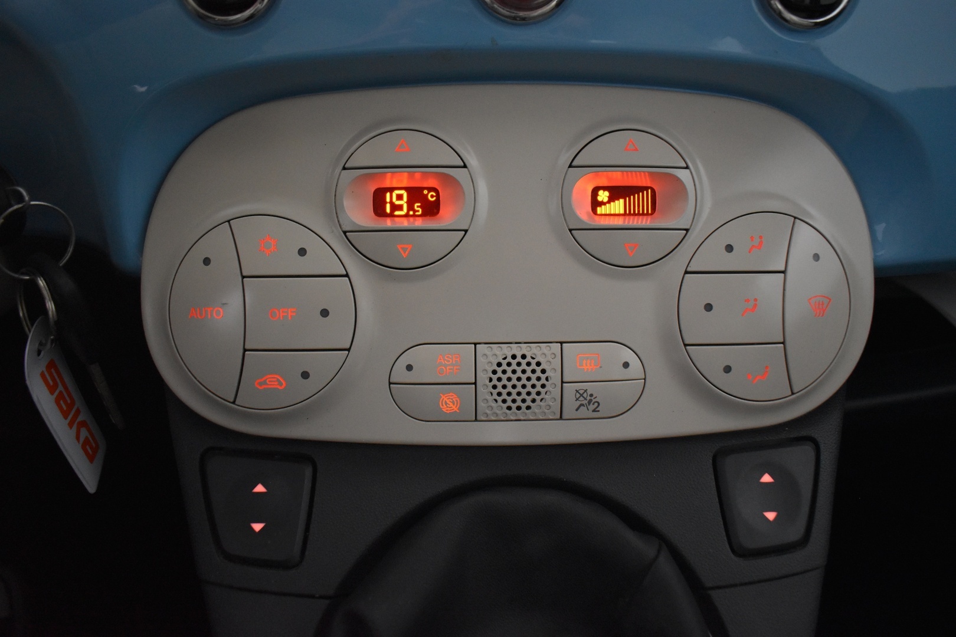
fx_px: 717
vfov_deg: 47.9
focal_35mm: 27
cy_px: 318
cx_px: 478
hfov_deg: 67.4
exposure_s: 1/60
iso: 3200
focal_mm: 18
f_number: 3.5
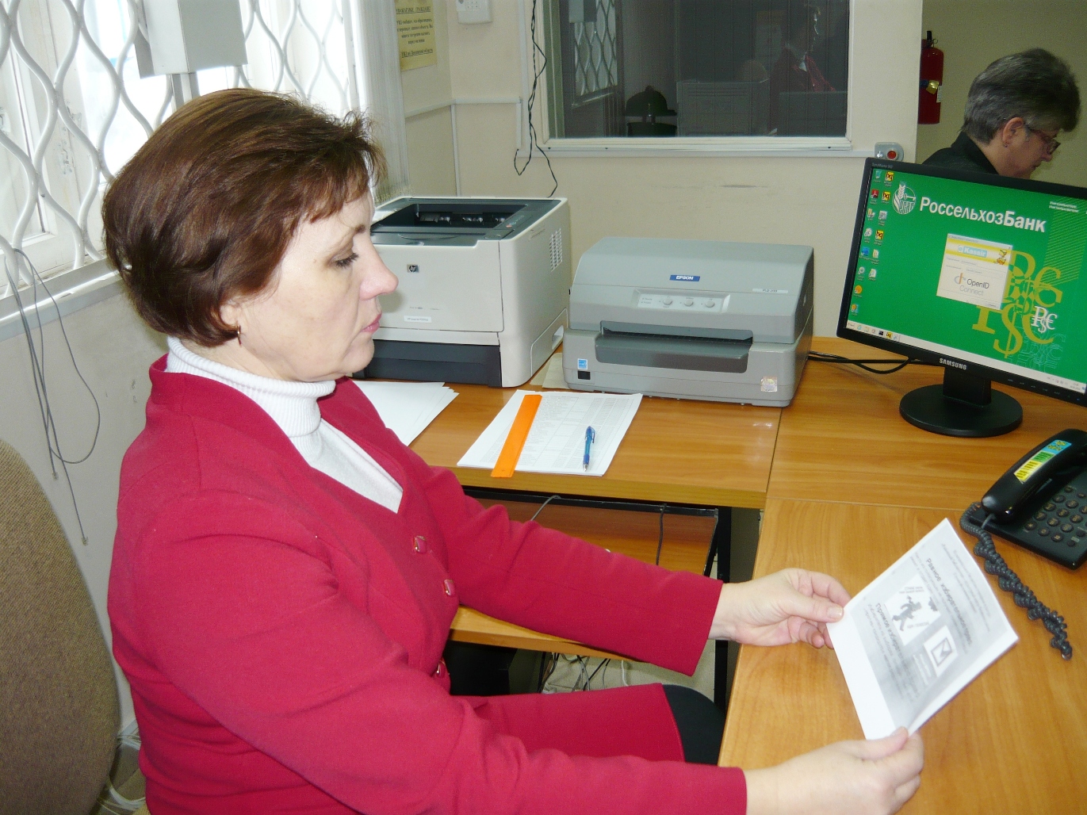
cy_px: 408
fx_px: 1036
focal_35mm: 33
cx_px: 544
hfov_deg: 55.4
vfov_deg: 42.9
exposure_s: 1/30
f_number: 2.8
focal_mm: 5.5
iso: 100
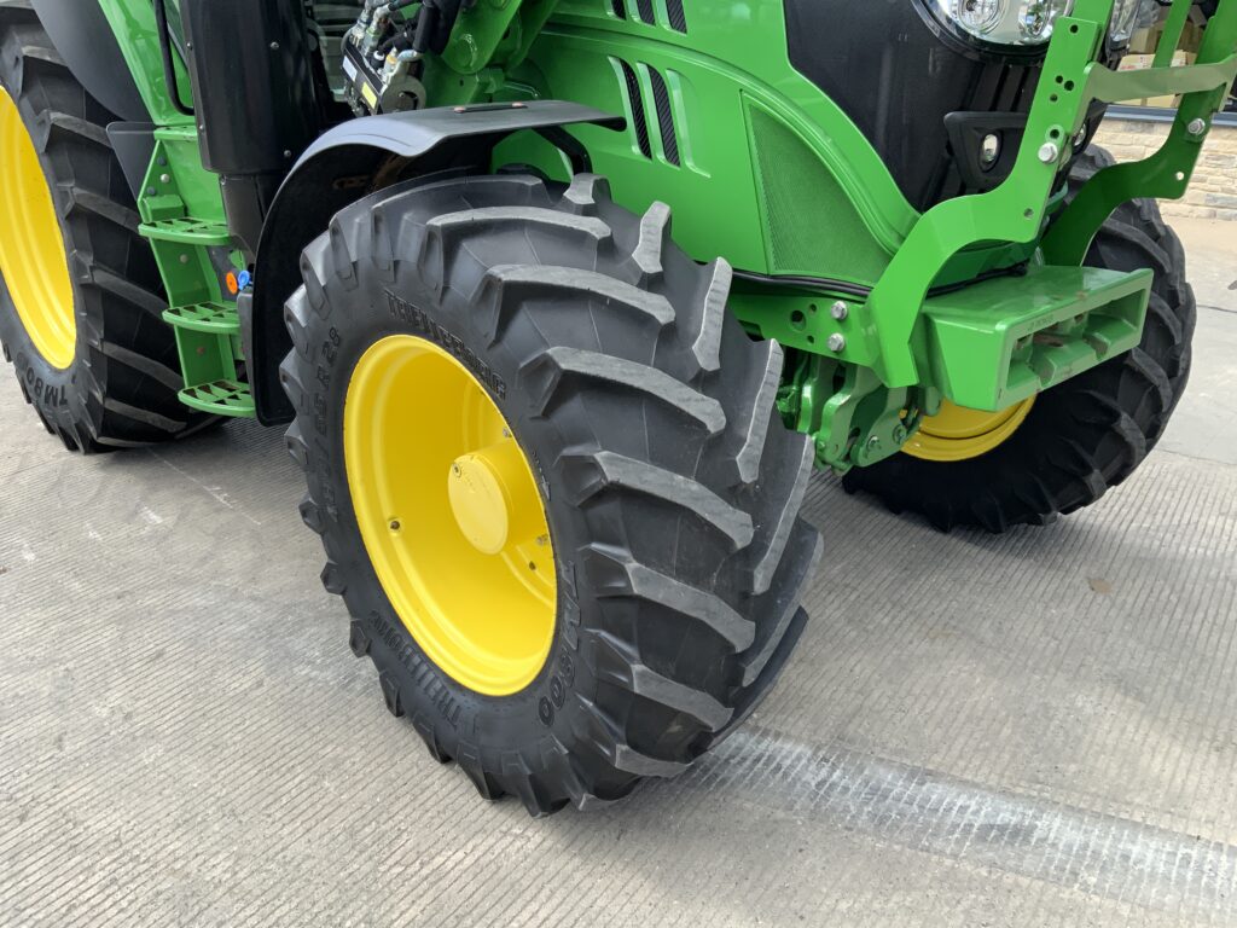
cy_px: 464
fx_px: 1036
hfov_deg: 61.7
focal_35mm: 29
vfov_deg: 48.2
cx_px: 618
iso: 16
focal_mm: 3
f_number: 1.8
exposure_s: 1/457
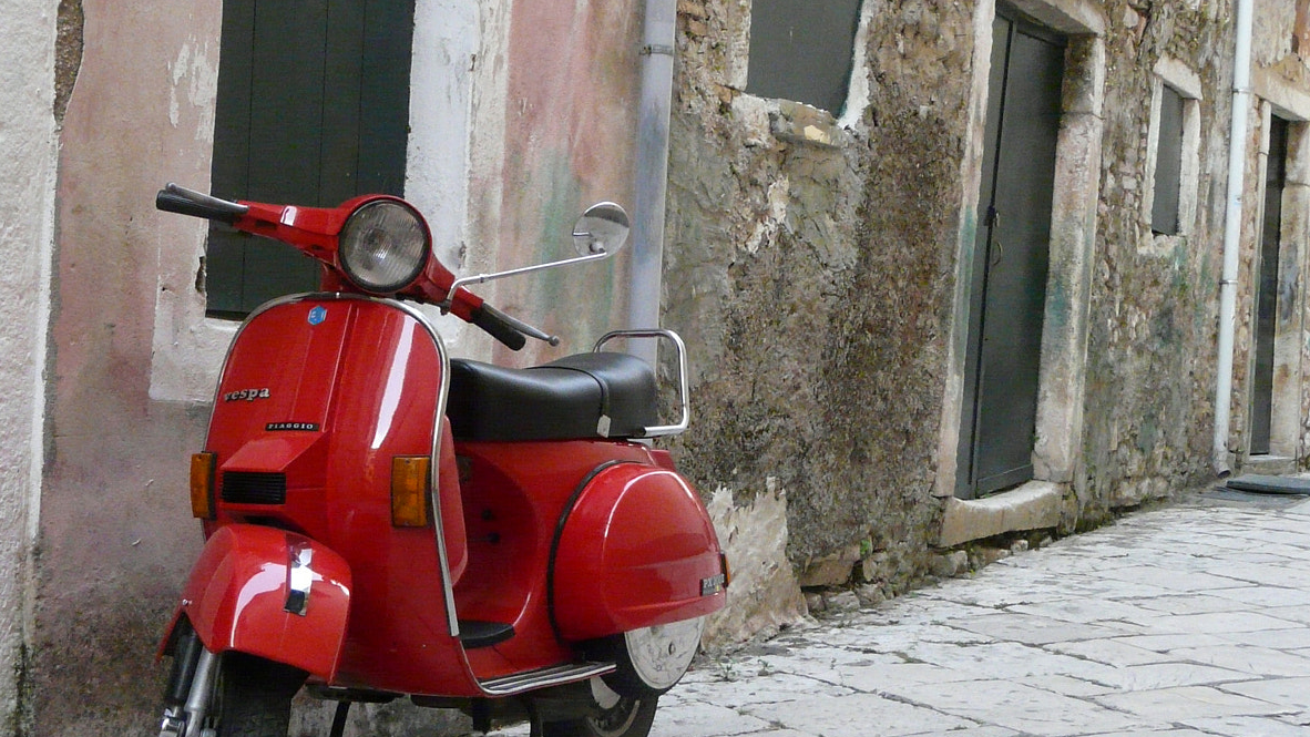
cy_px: 379
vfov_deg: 20.4
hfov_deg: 35.4
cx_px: 662
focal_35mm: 59
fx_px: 2050
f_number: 3.2
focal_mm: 6.5
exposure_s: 1/80
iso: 400
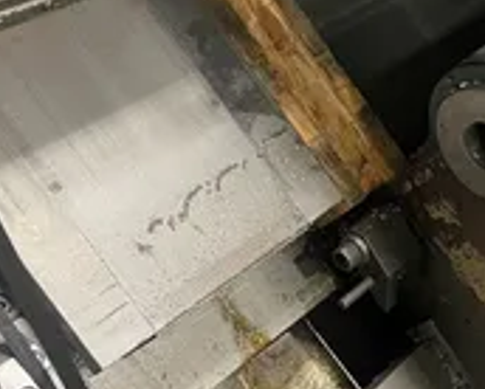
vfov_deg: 25.8
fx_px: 848
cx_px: 451
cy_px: 163
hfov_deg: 30.3
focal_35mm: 59
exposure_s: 1/30
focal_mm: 4.2
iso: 640
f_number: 1.6
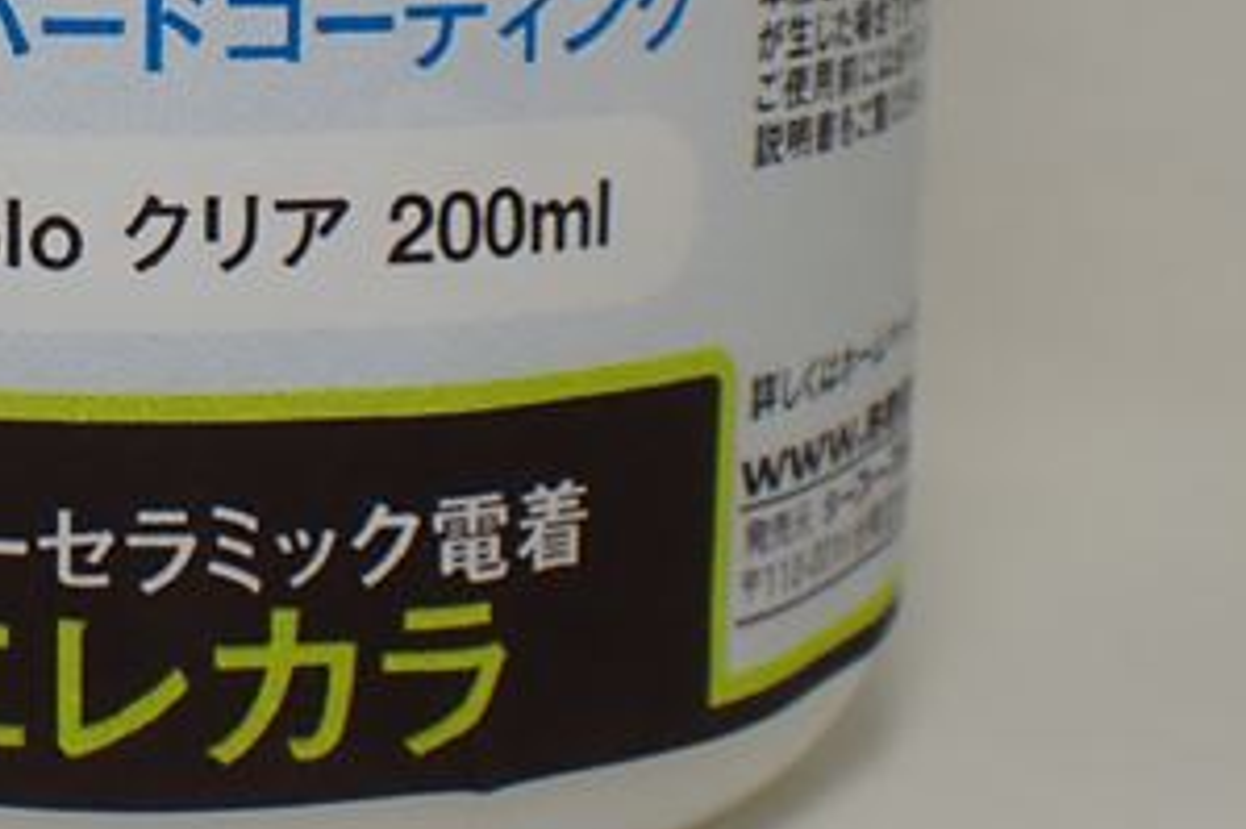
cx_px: -167
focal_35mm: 94
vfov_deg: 14.2
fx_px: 3252
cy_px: -98
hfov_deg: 20.5
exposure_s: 1/320
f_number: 3.2
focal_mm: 5.4
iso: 100
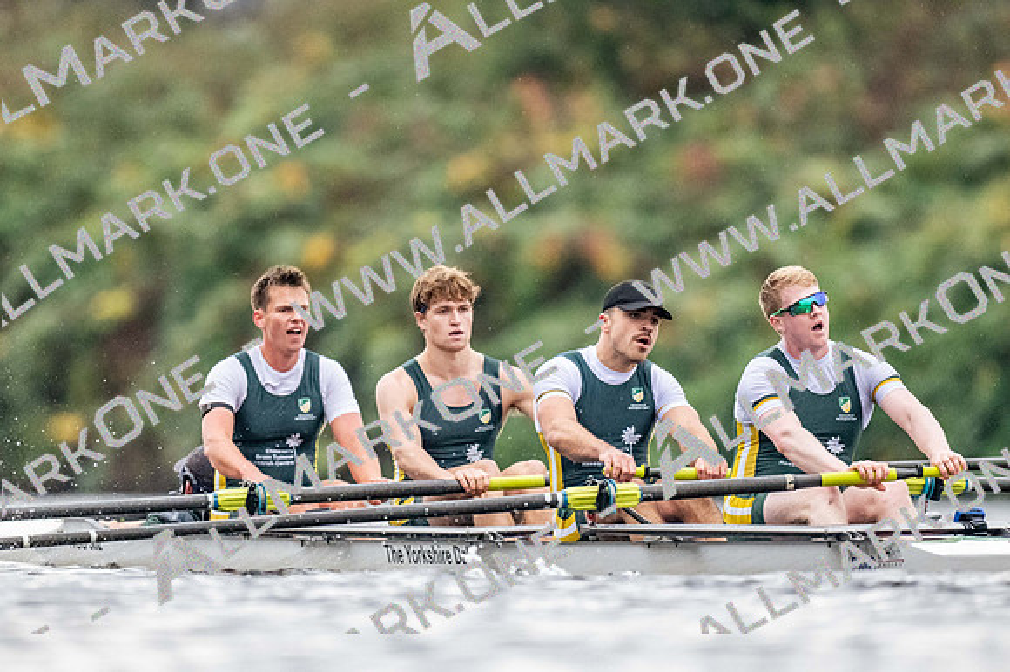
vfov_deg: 1.5
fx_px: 25235
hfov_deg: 2.3
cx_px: 505
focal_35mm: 900
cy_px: 336
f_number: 4
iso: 4500
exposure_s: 1/2500
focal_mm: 600
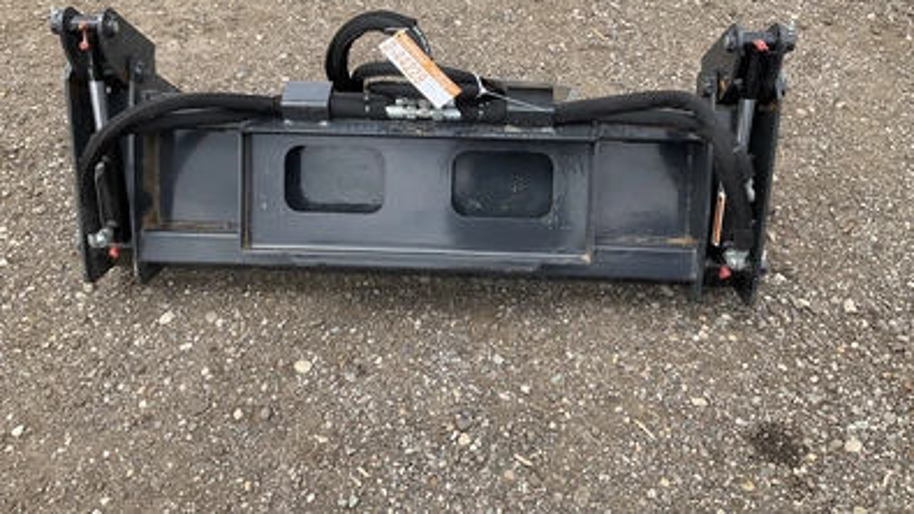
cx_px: 456
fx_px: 775
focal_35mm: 32
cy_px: 169
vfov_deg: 36.3
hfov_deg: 61.0
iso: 25
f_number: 1.8
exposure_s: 1/855
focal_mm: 3
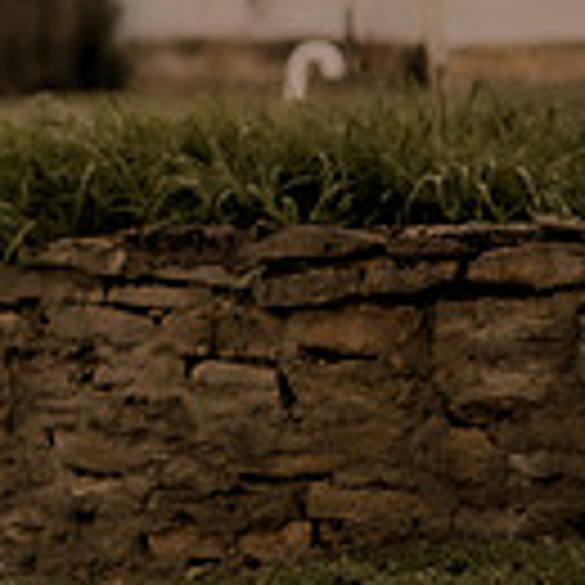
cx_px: -675
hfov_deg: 5.3
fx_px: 6157
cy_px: 266
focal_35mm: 322
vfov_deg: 5.4
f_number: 1.4
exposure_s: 1/160
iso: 50
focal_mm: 85
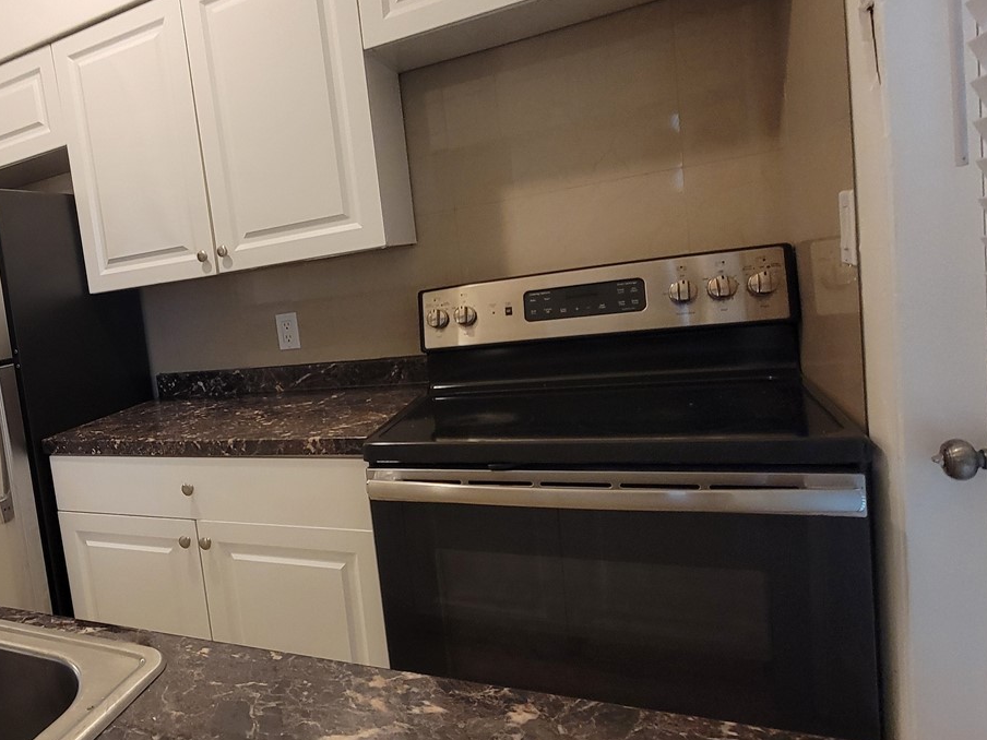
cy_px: 354
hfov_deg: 65.4
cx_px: 163
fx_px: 656
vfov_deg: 58.9
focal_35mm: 23
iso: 320
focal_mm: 2.2
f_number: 2.2
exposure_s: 1/60
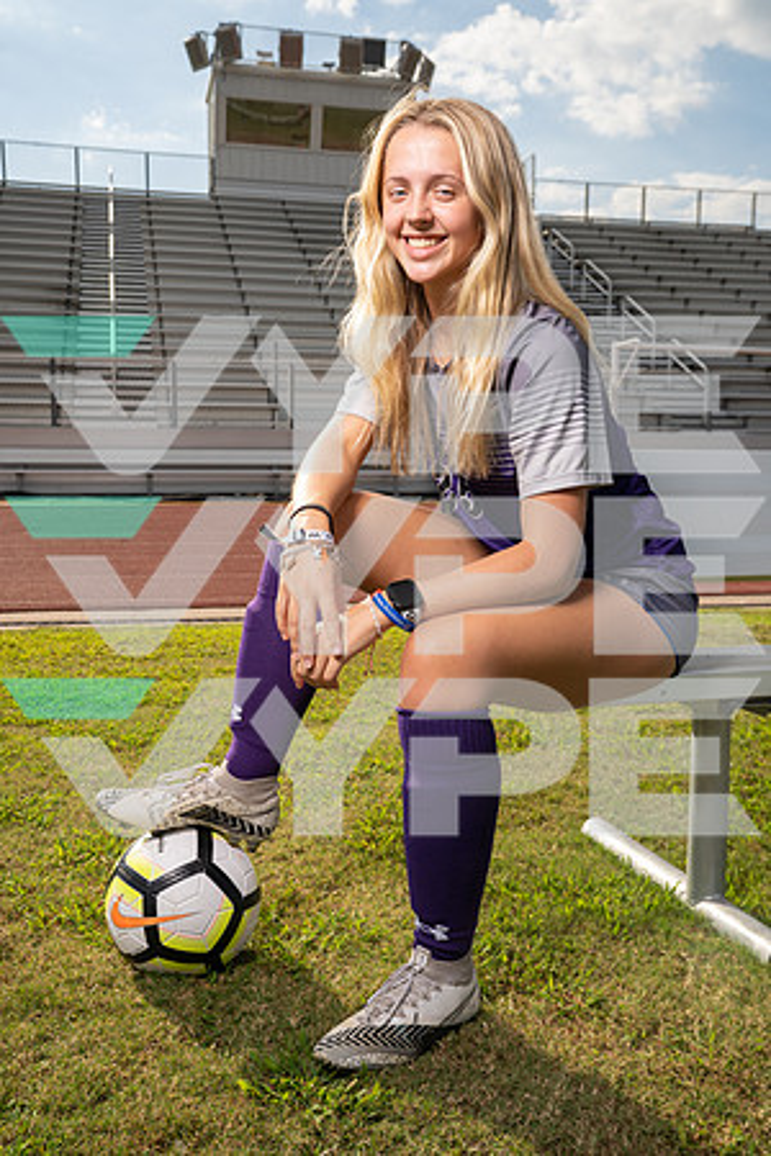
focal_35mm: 35
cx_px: 386
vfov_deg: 54.4
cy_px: 578
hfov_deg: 37.9
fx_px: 1124
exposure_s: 1/640
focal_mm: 35
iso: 250
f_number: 8
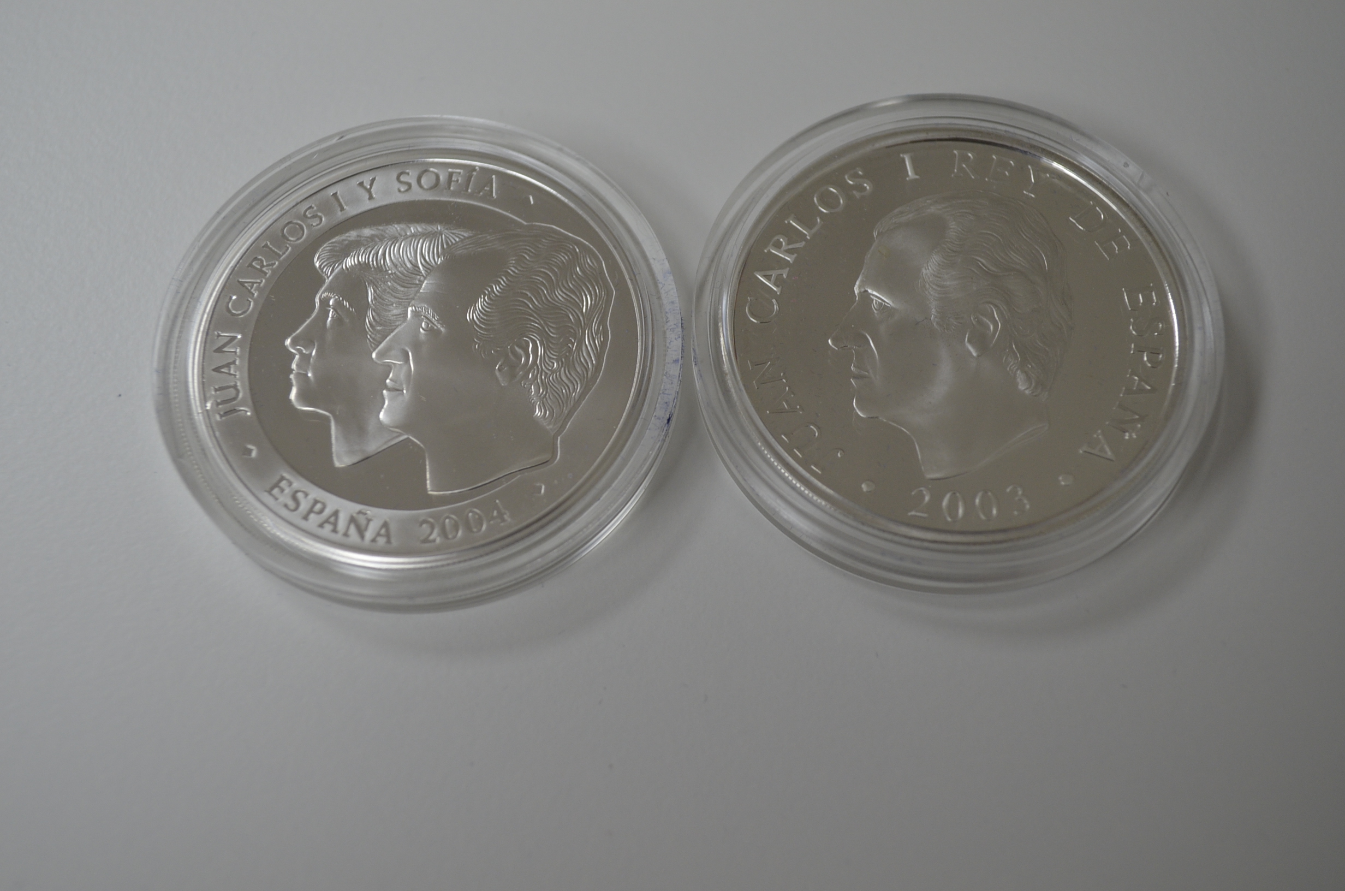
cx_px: 672
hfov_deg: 41.2
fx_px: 1790
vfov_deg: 28.0
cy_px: 446
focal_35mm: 48
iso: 400
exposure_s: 1/100
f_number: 5
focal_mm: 32
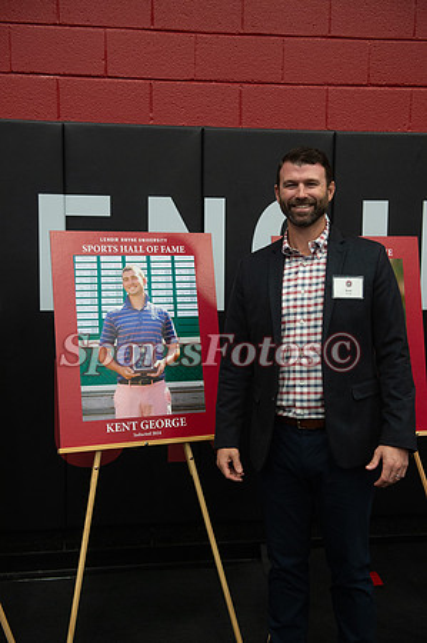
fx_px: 785
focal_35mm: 44
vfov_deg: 44.5
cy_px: 322
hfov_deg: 30.4
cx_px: 214
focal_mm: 44
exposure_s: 1/500
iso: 4000
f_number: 4
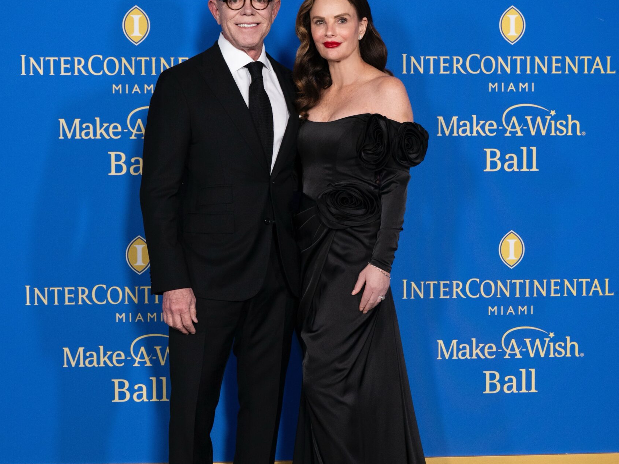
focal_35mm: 57
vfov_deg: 25.6
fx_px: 1019
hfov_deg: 33.8
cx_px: 307
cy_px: 184
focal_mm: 39
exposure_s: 1/400
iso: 2500
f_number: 3.2
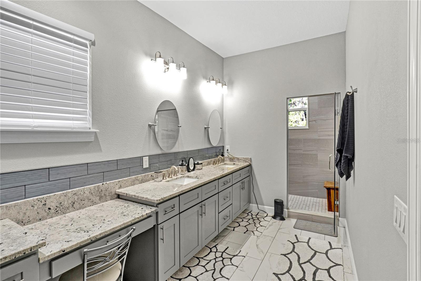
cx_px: 210
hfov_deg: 95.0
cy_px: 140
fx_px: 193
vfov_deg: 72.0
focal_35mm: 16
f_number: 16
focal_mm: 11
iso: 320
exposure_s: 1/3.33
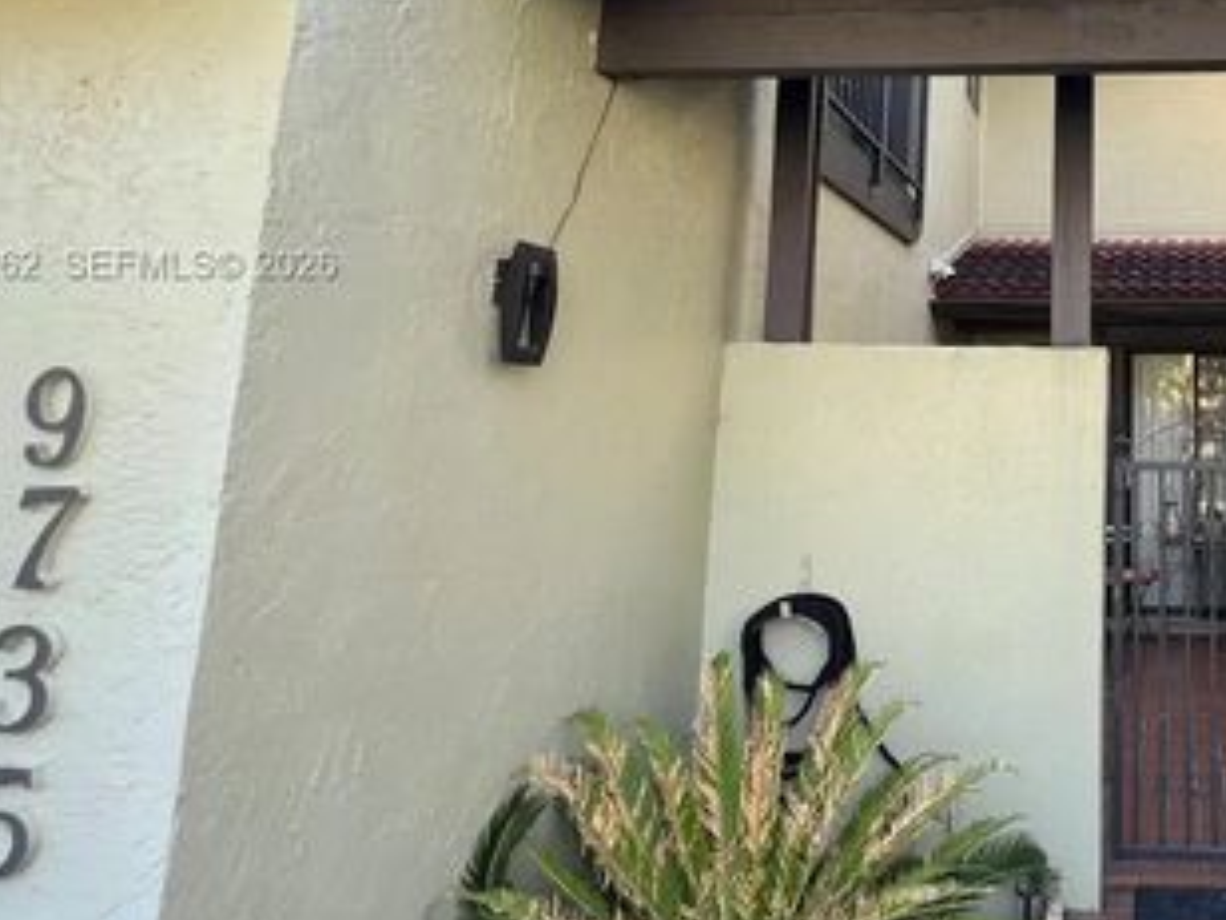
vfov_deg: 49.9
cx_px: 1115
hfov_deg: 56.0
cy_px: 267
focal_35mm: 27
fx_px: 956
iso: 32
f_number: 1.8
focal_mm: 1.57
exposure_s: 1/99
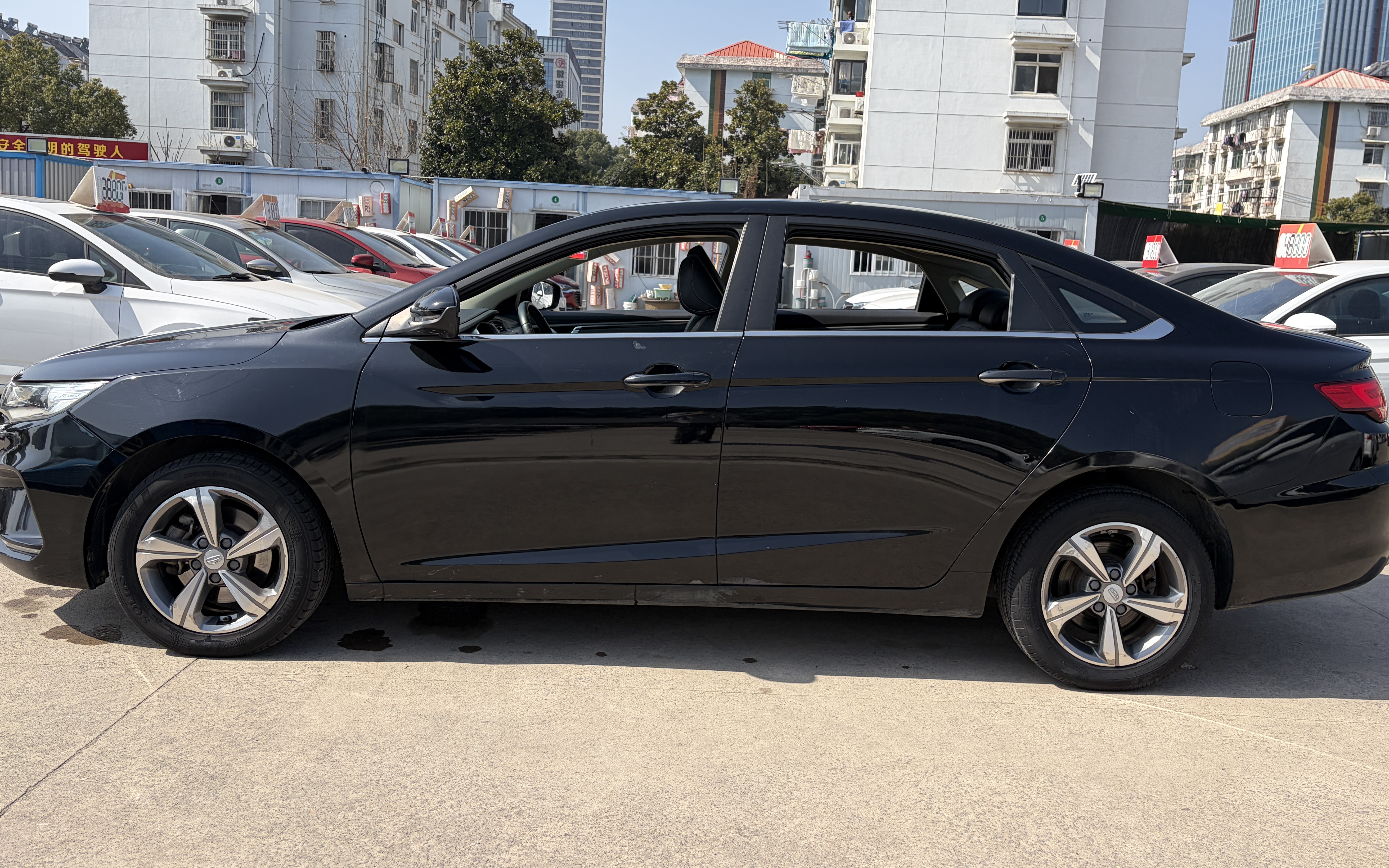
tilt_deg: -5.9
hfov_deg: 62.9
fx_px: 1136
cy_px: 365
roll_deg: -3.6
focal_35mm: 30
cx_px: 711
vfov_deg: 41.7
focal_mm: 5.96
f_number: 1.6
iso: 50
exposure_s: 1/2747
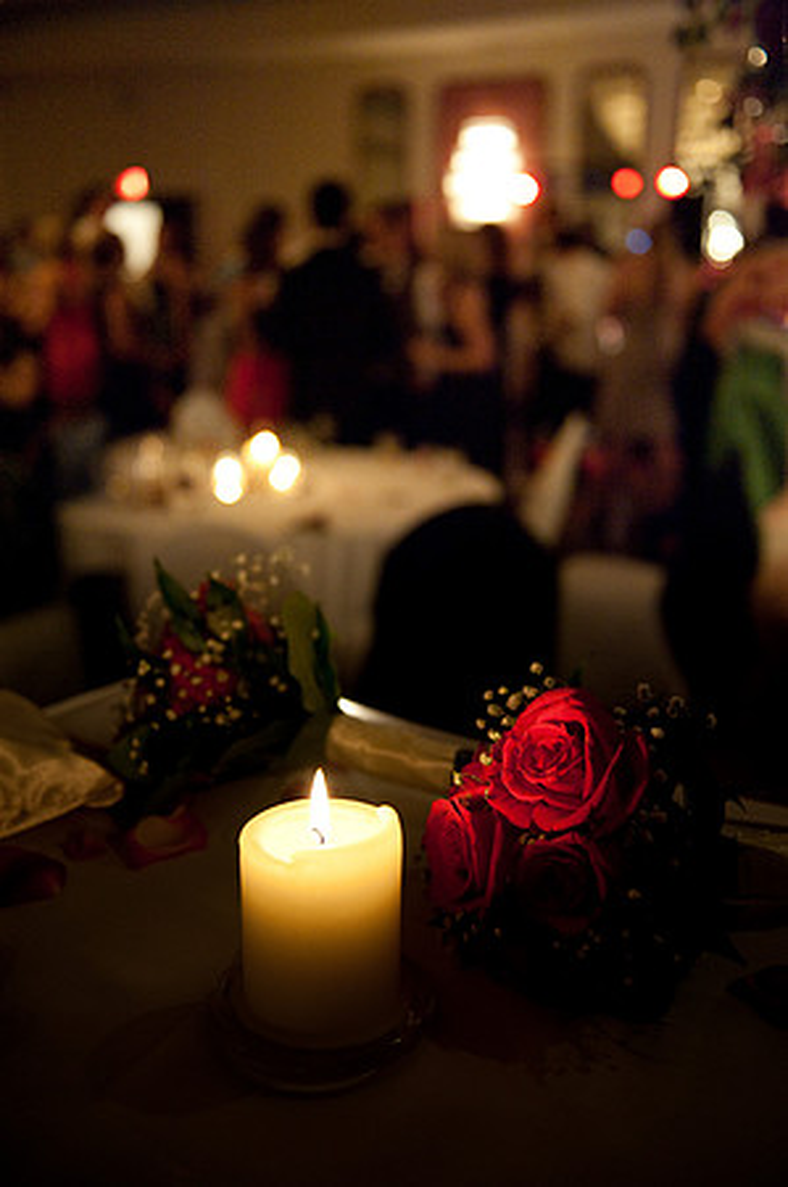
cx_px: 394
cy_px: 594
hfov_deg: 35.0
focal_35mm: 38
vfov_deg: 50.7
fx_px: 1250
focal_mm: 38
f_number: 2.8
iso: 1000
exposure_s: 1/100
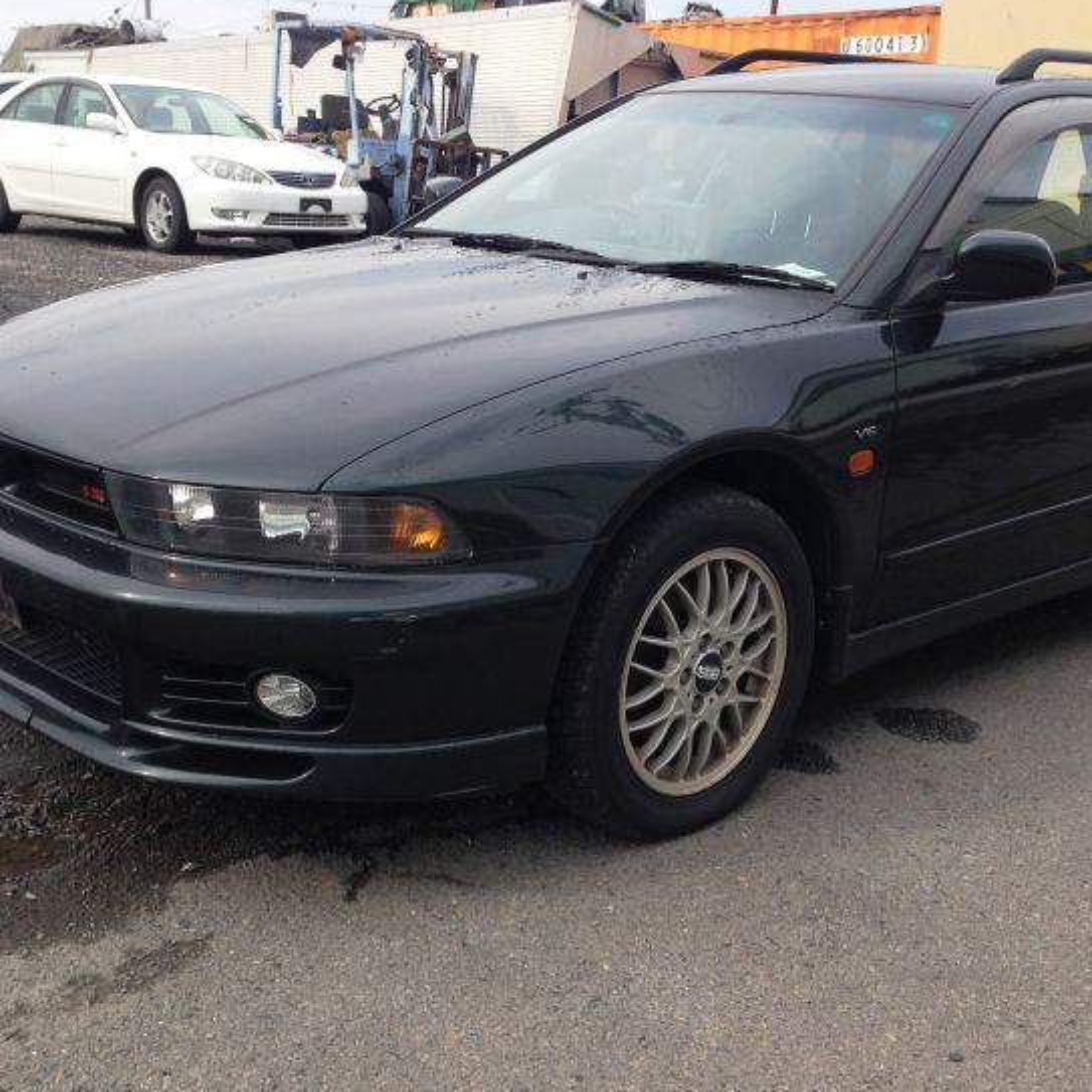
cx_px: 611
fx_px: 1535
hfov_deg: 39.1
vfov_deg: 39.1
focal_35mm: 43
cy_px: 493
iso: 50
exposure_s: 1/531
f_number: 2.4
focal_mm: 4.12
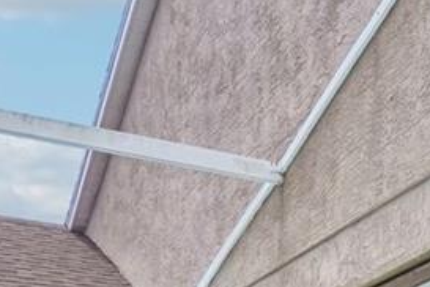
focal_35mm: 88
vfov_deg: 13.3
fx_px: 1051
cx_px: 548
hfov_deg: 21.1
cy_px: 583
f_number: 8
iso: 100
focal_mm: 10
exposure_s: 1/60
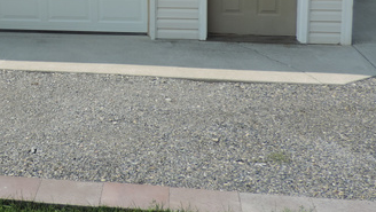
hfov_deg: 37.7
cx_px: 33
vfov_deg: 22.2
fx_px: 509
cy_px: -24
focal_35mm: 51
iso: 80
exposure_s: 1/1000
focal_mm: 4.3
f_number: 3
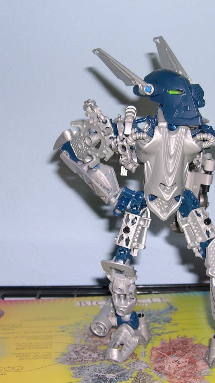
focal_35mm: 59
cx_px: 117
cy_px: 194
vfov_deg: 35.4
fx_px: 598
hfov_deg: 20.4
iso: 100
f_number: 2.8
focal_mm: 8
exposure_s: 1/60
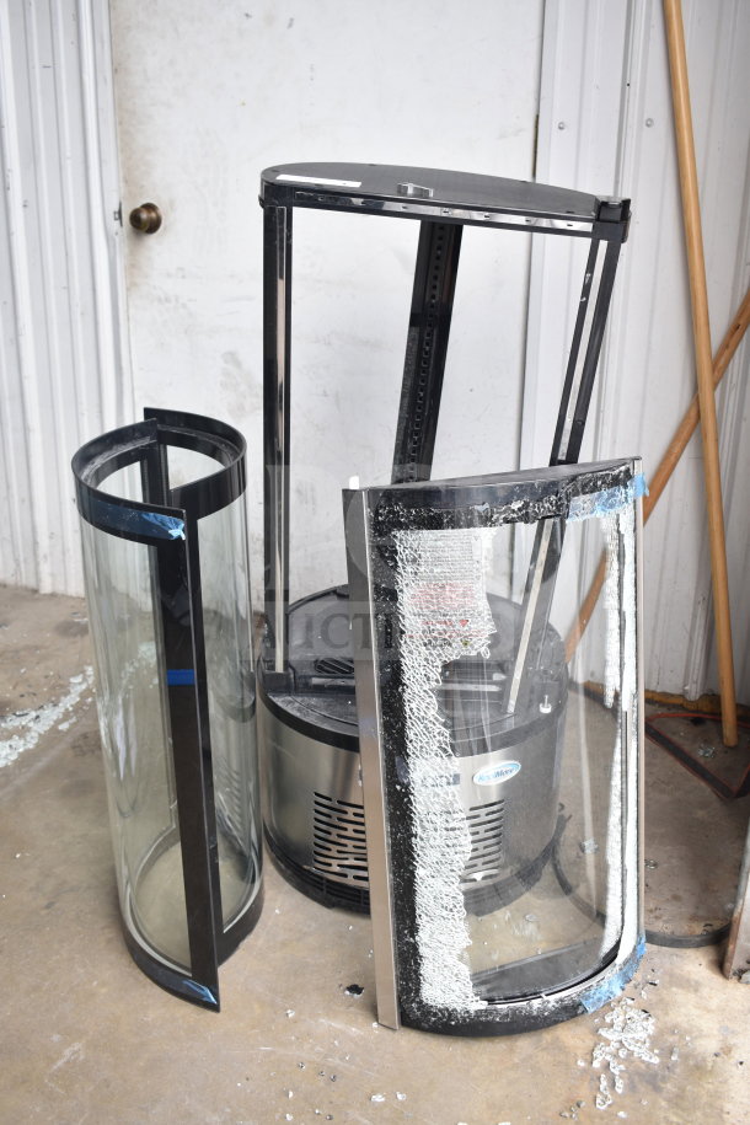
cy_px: 562
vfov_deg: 57.2
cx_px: 375
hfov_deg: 40.0
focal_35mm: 33
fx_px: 1031
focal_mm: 22
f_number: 3.8
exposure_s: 1/50
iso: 200
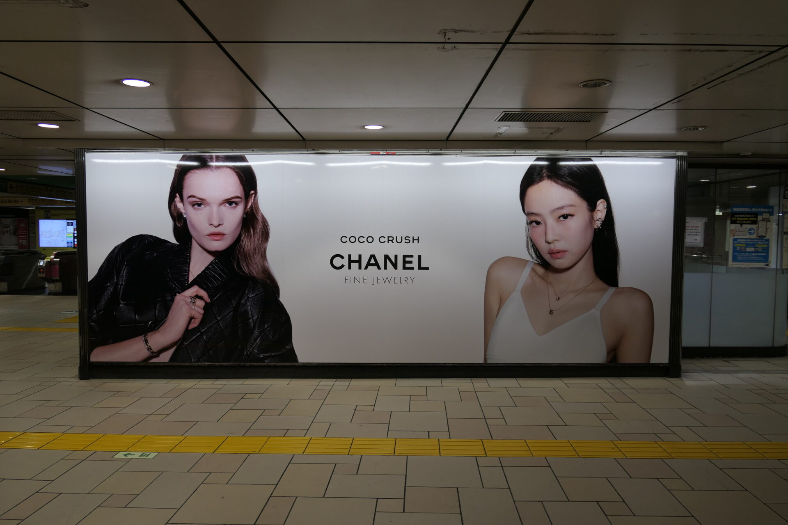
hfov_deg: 73.7
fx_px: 525
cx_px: 394
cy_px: 262
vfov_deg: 53.1
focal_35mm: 24
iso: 125
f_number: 2
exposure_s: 1/125
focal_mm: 8.8
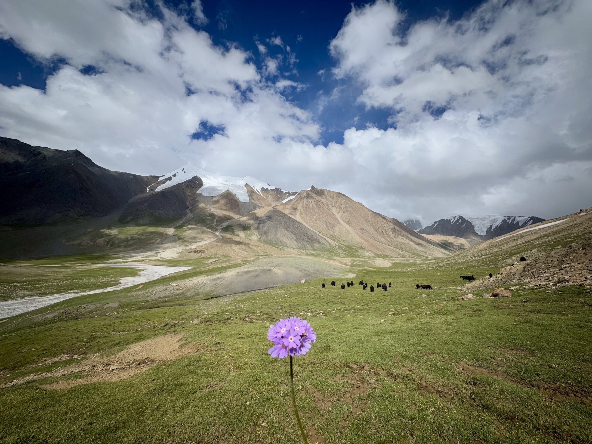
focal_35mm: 14
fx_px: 239
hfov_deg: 102.1
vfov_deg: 85.7
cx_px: 296
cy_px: 222
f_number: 2.2
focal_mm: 2.22
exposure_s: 1/3906
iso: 32
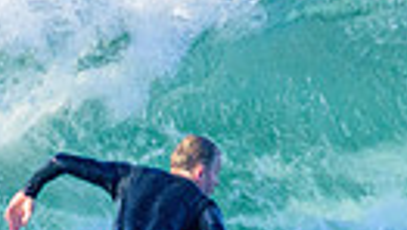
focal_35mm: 3707
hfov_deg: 0.6
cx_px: 84
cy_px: 306
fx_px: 40047
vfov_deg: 0.3
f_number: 11
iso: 2800
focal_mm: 800
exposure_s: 1/2000
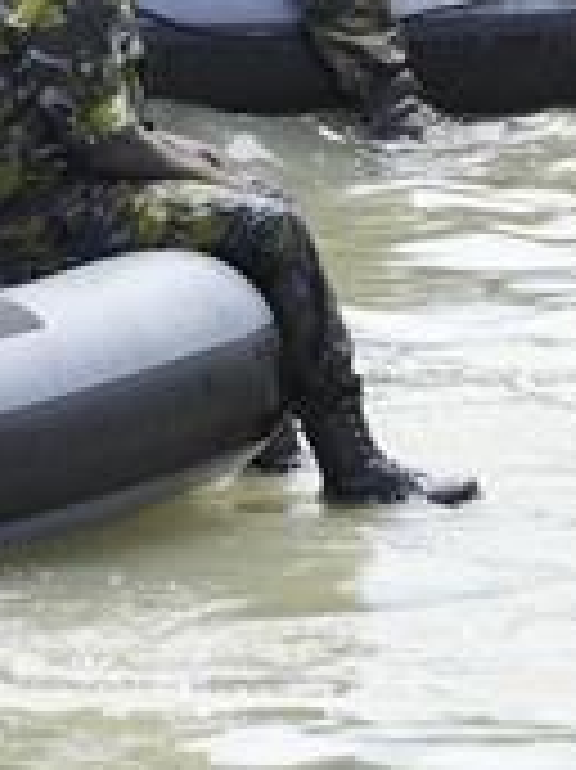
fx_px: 19060
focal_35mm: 858
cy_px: -106
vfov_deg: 2.3
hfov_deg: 1.7
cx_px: 90
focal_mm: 235
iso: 1250
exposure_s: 1/1000
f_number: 9
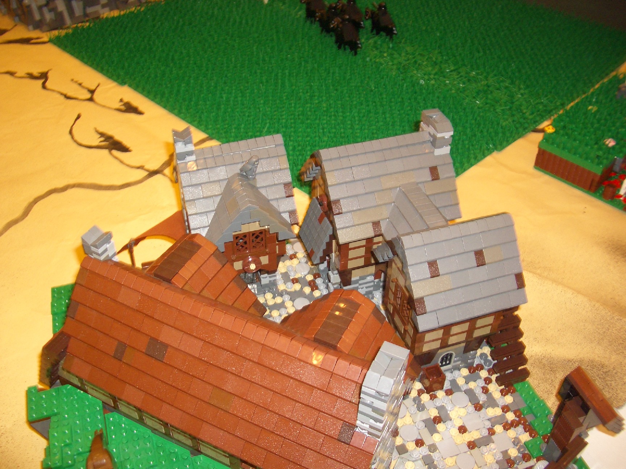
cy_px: 234
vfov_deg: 40.7
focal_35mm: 35
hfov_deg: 52.6
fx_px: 633
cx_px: 313
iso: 100
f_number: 2.6
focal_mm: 5.8
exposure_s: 1/60
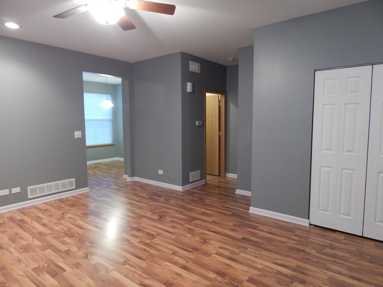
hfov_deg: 76.4
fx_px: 243
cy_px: 144
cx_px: 192
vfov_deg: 61.1
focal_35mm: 22
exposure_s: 1/20
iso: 400
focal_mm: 4
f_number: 3
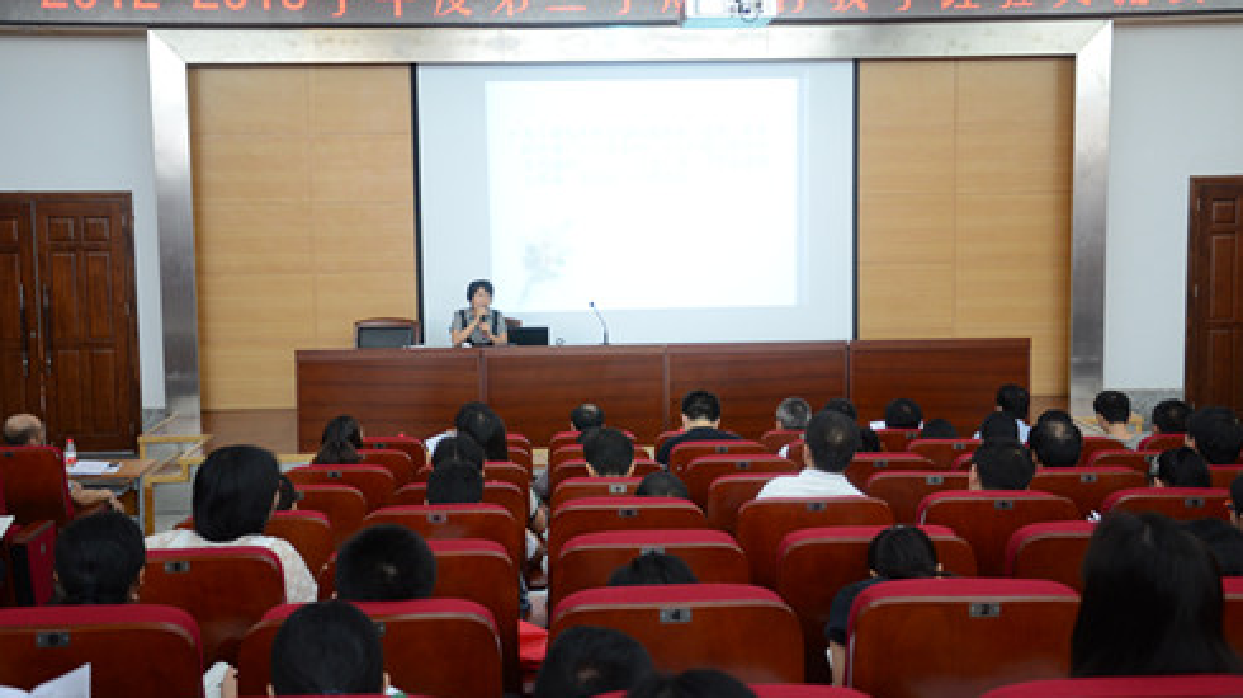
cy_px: 310
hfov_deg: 42.9
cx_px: 611
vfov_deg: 24.9
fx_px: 1581
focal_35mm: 48
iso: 800
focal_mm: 30
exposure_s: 1/40
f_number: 4.2
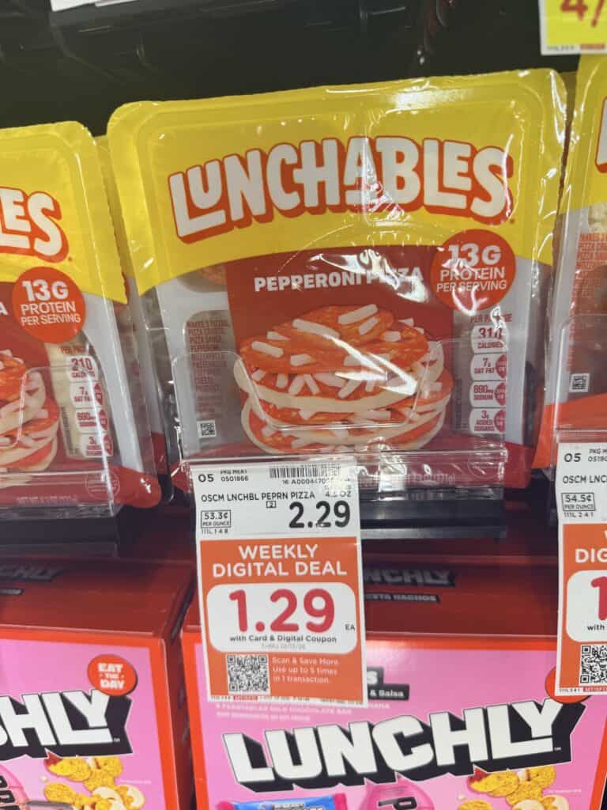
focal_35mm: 24
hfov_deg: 56.8
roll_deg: +4.0
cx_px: 304
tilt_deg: -16.2
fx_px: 561
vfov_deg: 71.6
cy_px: 405
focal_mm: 6.76
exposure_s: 1/121
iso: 64
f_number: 1.78
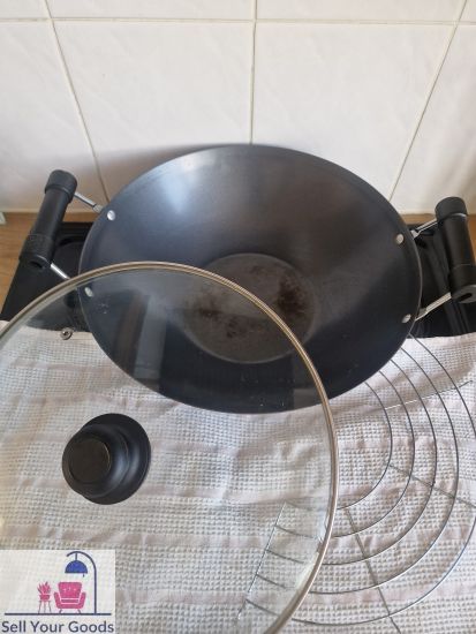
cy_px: 317
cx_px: 238
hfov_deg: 58.9
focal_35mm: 23
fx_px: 421
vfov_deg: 73.9
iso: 50
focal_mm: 6.4
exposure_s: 1/120
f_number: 1.8
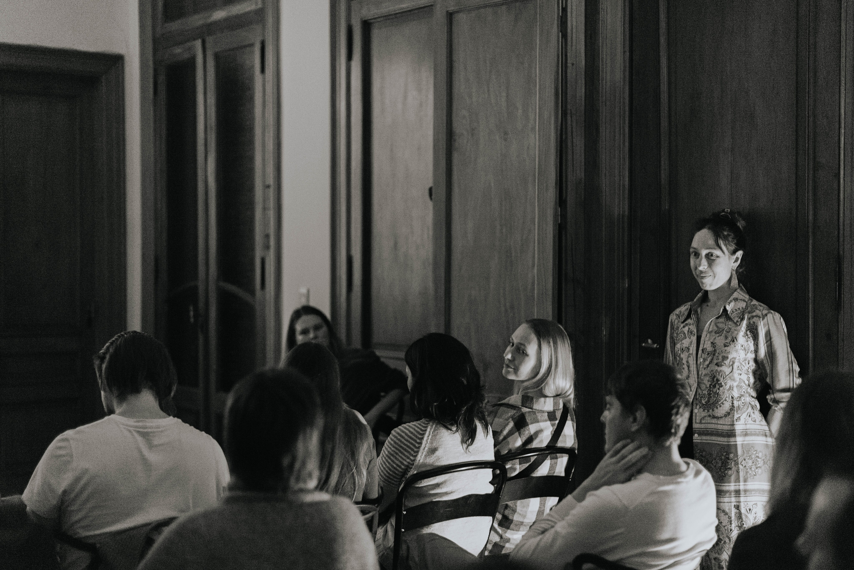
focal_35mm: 51
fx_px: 1206
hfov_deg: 39.0
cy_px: 285
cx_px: 427
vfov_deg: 26.6
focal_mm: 50
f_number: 1.8
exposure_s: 1/100
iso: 4000
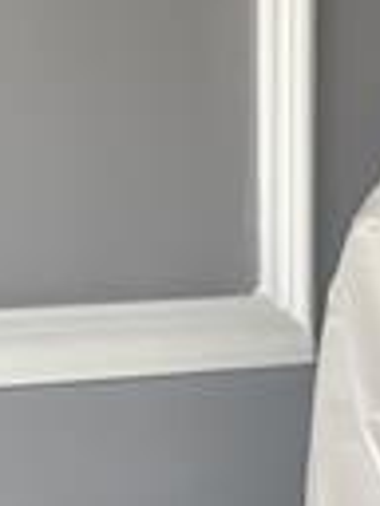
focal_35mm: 312
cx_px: 752
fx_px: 4567
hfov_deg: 4.7
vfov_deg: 6.3
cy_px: 415
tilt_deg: -3.2
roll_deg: -0.3
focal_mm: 9
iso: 64
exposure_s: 1/121
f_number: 2.8
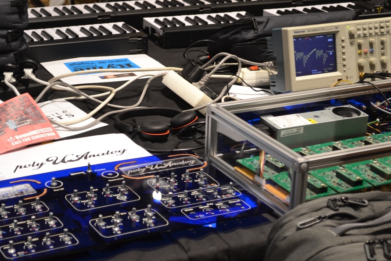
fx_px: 956
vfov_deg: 15.5
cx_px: 194
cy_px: 160
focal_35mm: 88
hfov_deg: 23.1
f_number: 5.3
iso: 800
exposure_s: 1/15
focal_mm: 44
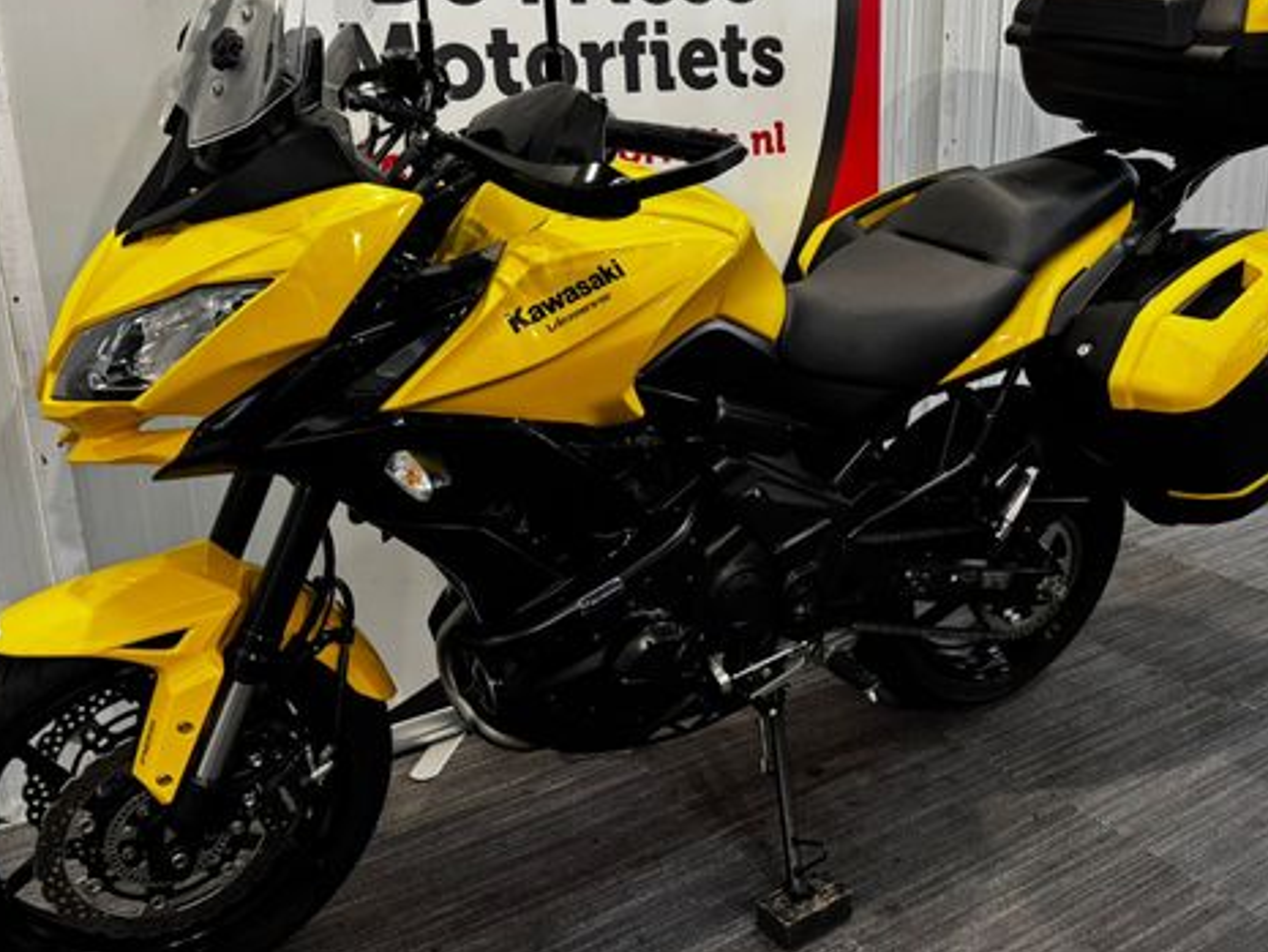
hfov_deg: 55.3
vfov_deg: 42.8
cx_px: 660
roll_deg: +2.9
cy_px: 401
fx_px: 1209
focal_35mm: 33
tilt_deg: -16.3
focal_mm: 6.76
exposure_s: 1/50
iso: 250
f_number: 1.78
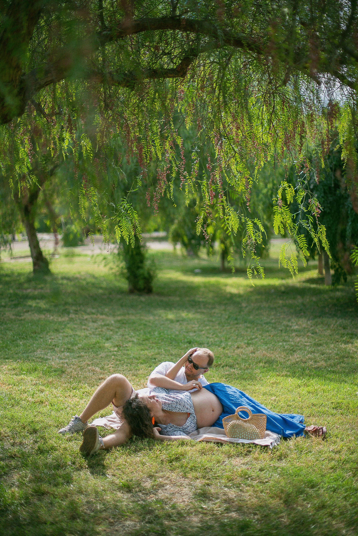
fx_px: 745
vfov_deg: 39.6
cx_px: 179
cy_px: 268
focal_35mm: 50
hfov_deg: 27.0
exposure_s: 1/4000
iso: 100
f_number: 1.4
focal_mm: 50
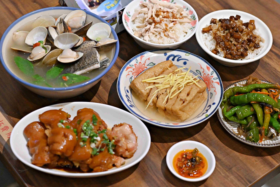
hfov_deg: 27.0
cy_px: 94
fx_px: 583
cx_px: 140
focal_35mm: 75
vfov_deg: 18.2
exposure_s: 1/200
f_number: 3.2
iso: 2500
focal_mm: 50
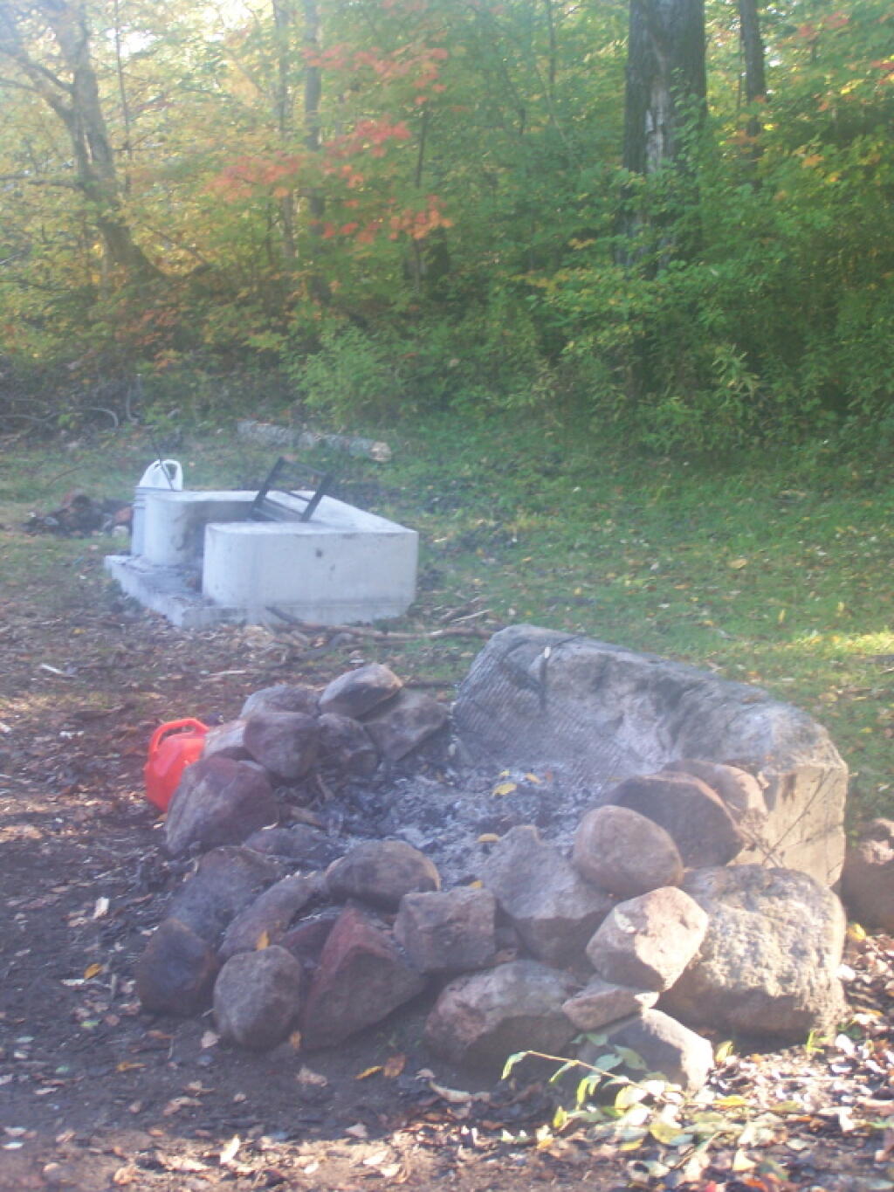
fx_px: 2031
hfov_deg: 24.8
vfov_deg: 32.7
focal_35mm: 59
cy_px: 596
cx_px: 447
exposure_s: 1/40
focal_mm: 9.8
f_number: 3.1
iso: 140
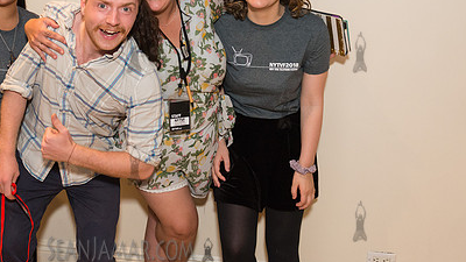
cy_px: 52
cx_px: 134
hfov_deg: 48.1
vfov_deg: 28.4
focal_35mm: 41
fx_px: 507
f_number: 4
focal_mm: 27
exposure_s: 1/640
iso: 3200
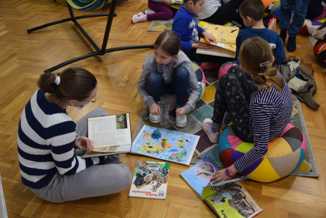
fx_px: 326
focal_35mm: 36
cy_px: 109
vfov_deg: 36.9
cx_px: 163
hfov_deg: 53.1
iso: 560
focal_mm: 24
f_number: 4
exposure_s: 1/60
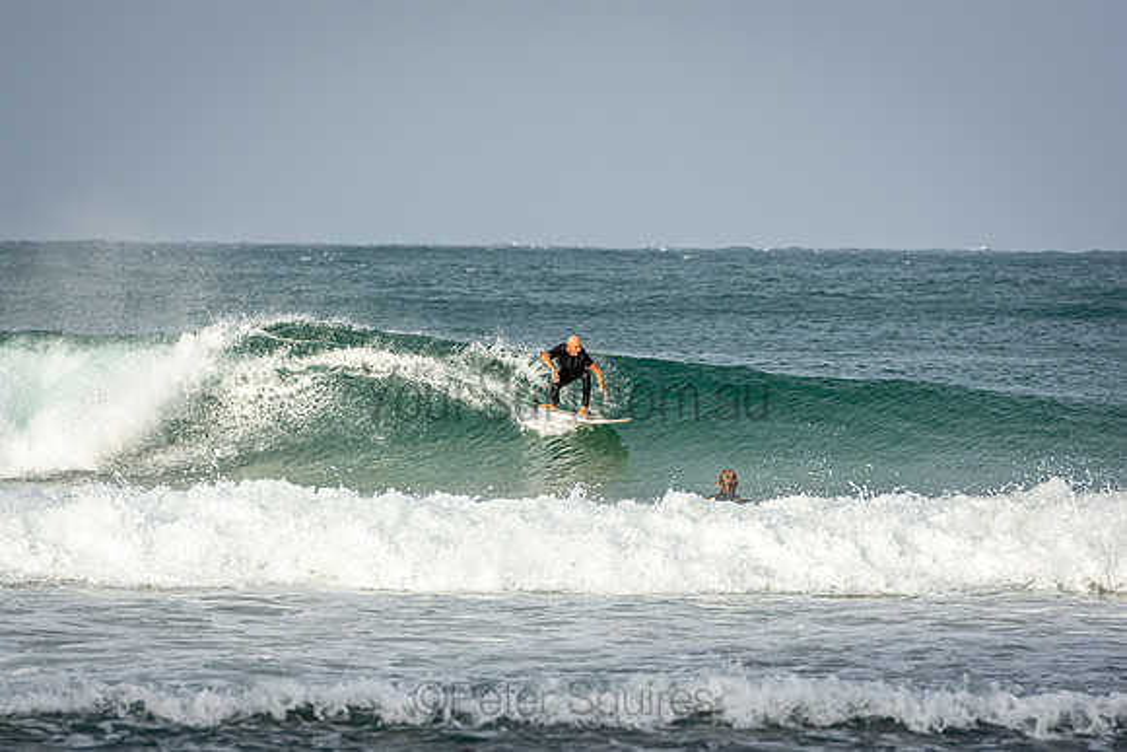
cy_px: 376
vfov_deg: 4.6
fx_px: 9393
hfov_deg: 6.9
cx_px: 564
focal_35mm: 300
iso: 200
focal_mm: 200
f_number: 5.6
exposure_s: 1/1600
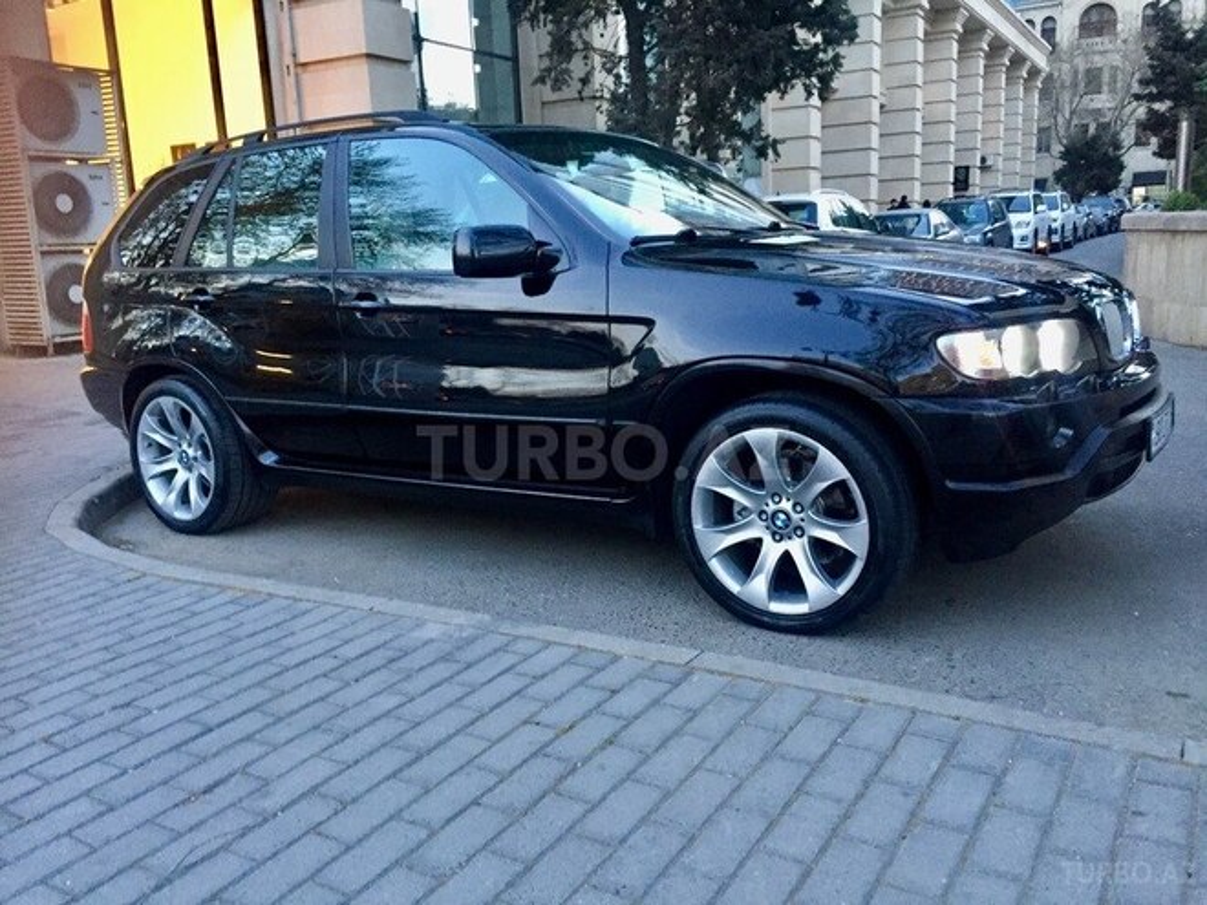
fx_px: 1011
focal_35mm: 29
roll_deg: +2.7
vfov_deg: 48.2
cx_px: 604
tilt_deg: -11.9
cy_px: 452
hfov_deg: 61.7
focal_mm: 4.15
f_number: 2.2
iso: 250
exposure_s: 1/25
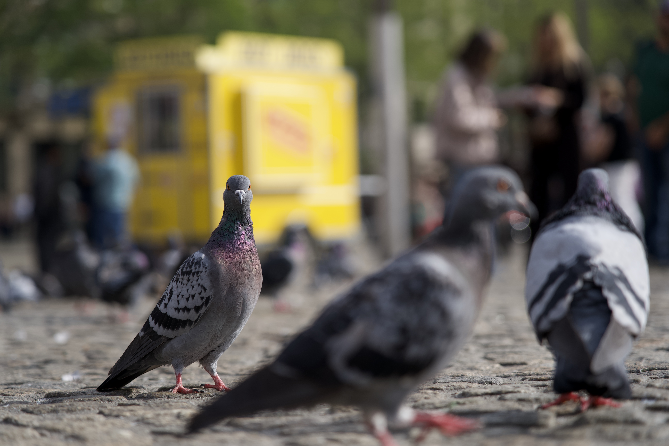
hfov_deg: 19.5
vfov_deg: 13.0
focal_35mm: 105
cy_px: 223
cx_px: 334
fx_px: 1951
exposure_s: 1/800
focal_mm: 105
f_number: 4
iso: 100
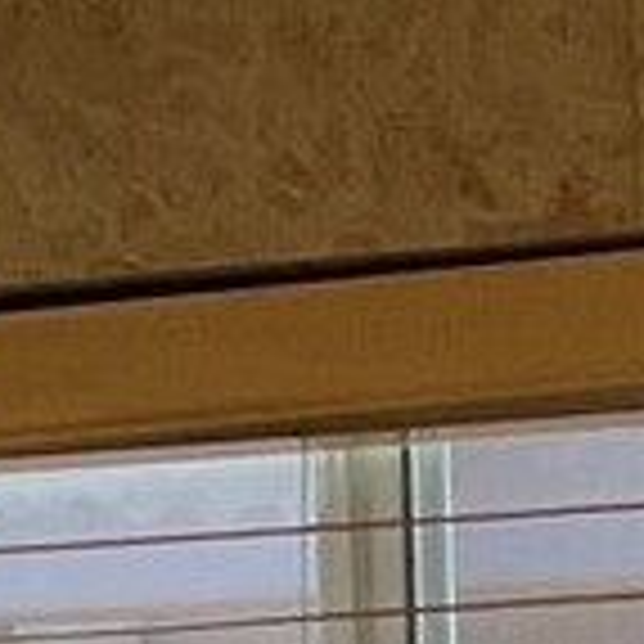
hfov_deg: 6.7
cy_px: 3053
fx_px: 5451
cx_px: 856
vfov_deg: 5.4
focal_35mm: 259
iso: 50
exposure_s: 1/60
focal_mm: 3
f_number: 1.8
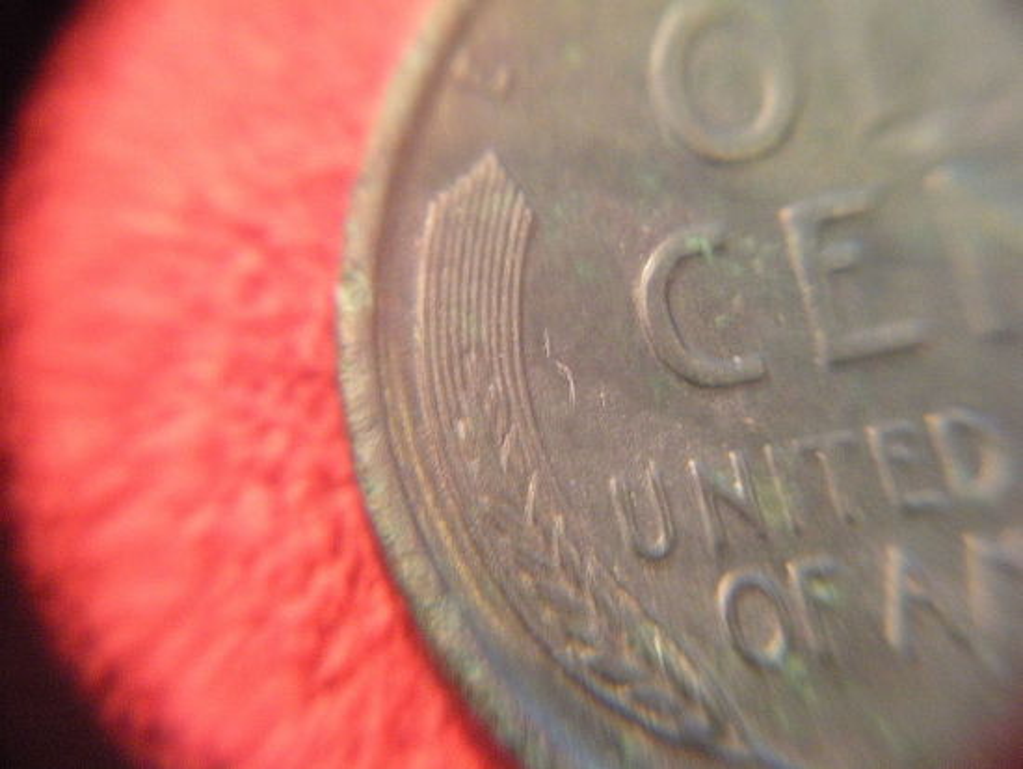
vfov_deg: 28.1
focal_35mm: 52
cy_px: 384
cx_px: 512
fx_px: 1537
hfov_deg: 36.8
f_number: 4.4
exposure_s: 1/8
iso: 665
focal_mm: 9.1
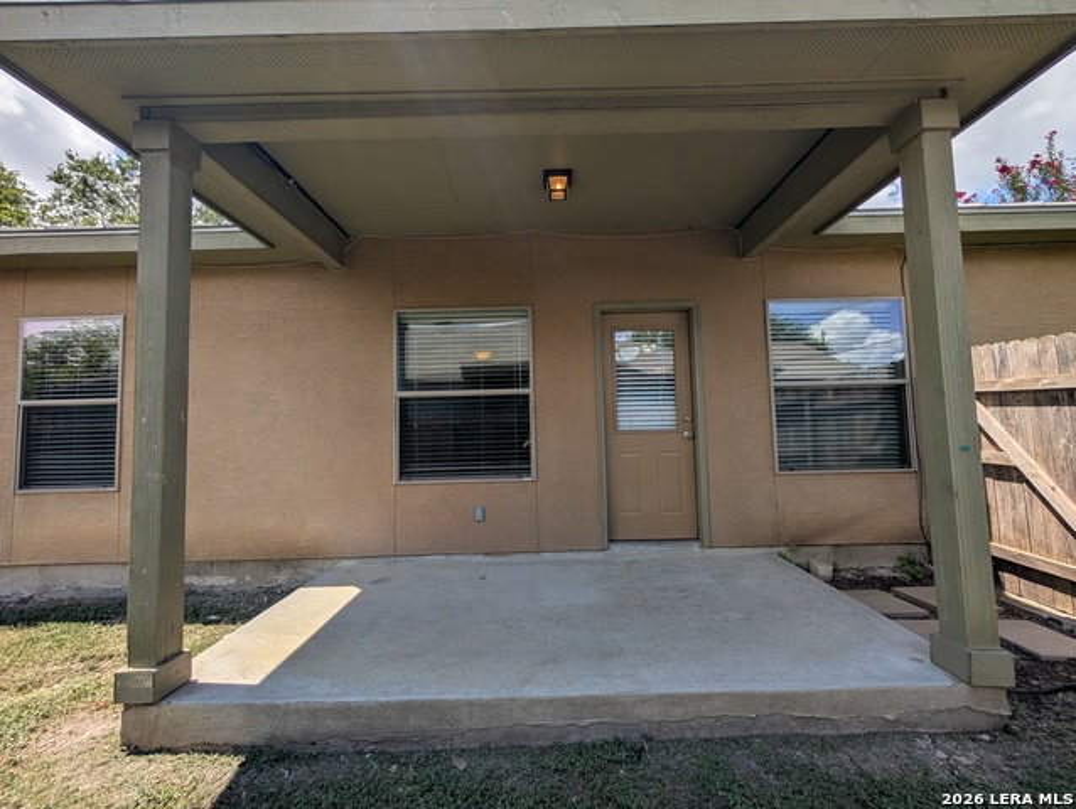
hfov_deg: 110.5
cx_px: 538
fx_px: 373
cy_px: 404
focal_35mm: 12
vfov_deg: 94.6
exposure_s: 1/2660
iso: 47
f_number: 1.7
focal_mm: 2.02
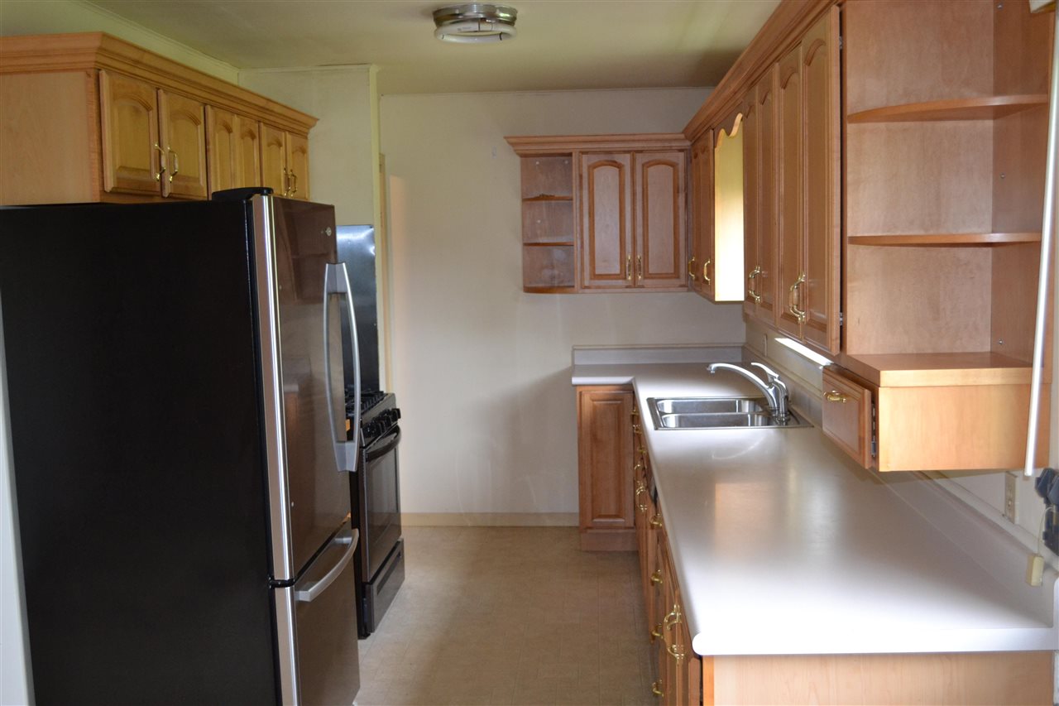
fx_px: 1147
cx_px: 530
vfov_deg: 34.2
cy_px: 353
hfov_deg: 49.6
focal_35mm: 39
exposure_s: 1/60
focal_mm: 26
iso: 1250
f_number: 4.2
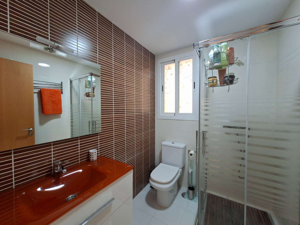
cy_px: 112
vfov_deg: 89.9
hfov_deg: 106.2
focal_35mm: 13
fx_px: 113
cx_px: 150
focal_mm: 1.74
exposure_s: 1/40
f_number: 2.2
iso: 125
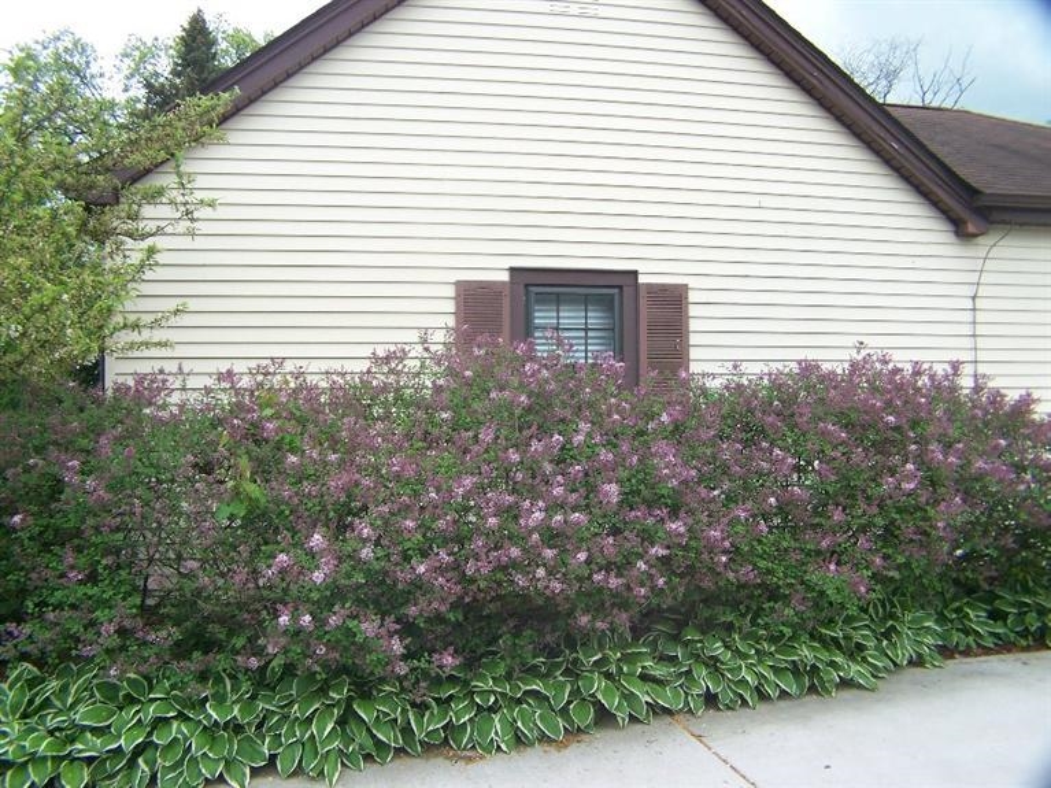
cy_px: 394
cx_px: 526
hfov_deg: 49.0
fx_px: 1154
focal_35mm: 38
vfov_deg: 37.7
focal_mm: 6.3
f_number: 2.8
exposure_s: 1/320
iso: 80
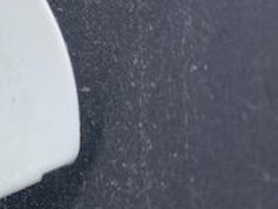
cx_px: -175
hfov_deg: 17.6
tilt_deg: -1.8
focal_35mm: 96
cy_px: 175
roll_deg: -9.9
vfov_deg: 15.3
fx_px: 772
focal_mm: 4.25
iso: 32
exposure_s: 1/262
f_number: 1.8
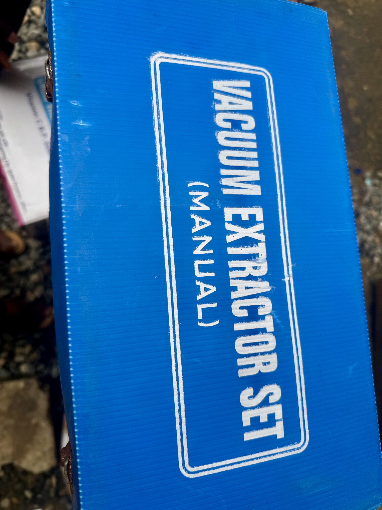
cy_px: 255
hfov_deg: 56.8
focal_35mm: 24
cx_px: 191
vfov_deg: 71.6
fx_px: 353
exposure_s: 1/685
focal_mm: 6.76
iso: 80
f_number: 1.78
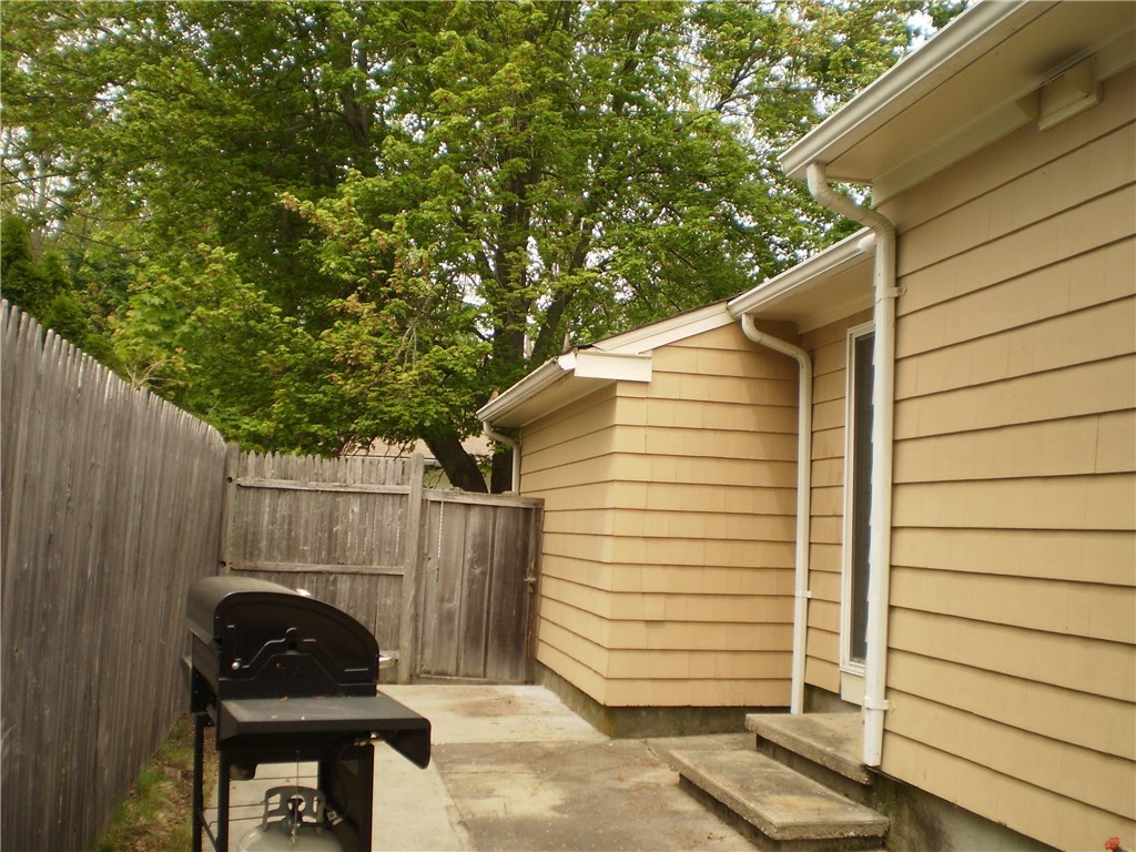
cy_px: 426
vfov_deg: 39.7
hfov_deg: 51.4
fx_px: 1181
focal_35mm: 36
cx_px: 568
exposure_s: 1/400
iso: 64
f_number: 3.1
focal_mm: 6.3
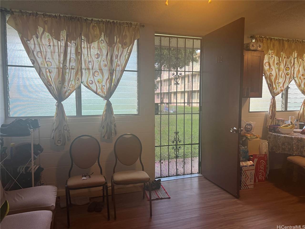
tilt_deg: -4.8
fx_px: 229
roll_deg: +0.7
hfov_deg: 67.3
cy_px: 114
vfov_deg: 53.1
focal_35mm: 26
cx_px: 152
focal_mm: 5.7
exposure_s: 1/60
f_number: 1.5
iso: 80
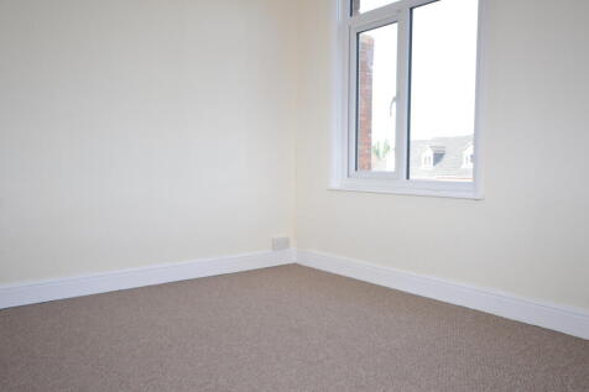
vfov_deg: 43.6
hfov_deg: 61.9
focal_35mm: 30
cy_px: 196
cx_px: 294
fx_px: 491
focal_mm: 20
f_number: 5.6
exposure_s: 1/125
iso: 400
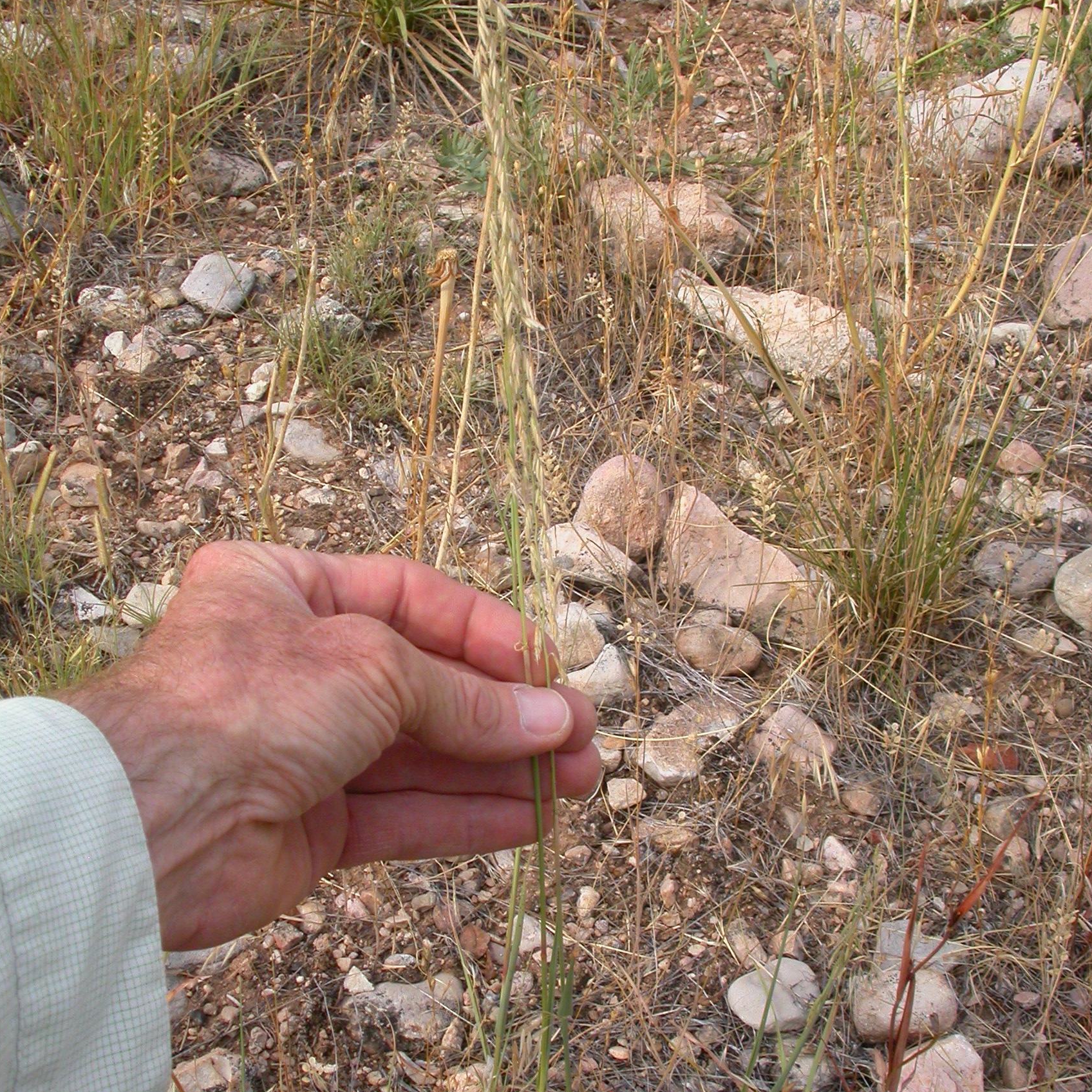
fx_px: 1606
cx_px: 545
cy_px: 617
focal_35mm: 45
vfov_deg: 37.5
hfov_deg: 37.6
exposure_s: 1/192
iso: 100
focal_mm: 7.85
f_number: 6.7
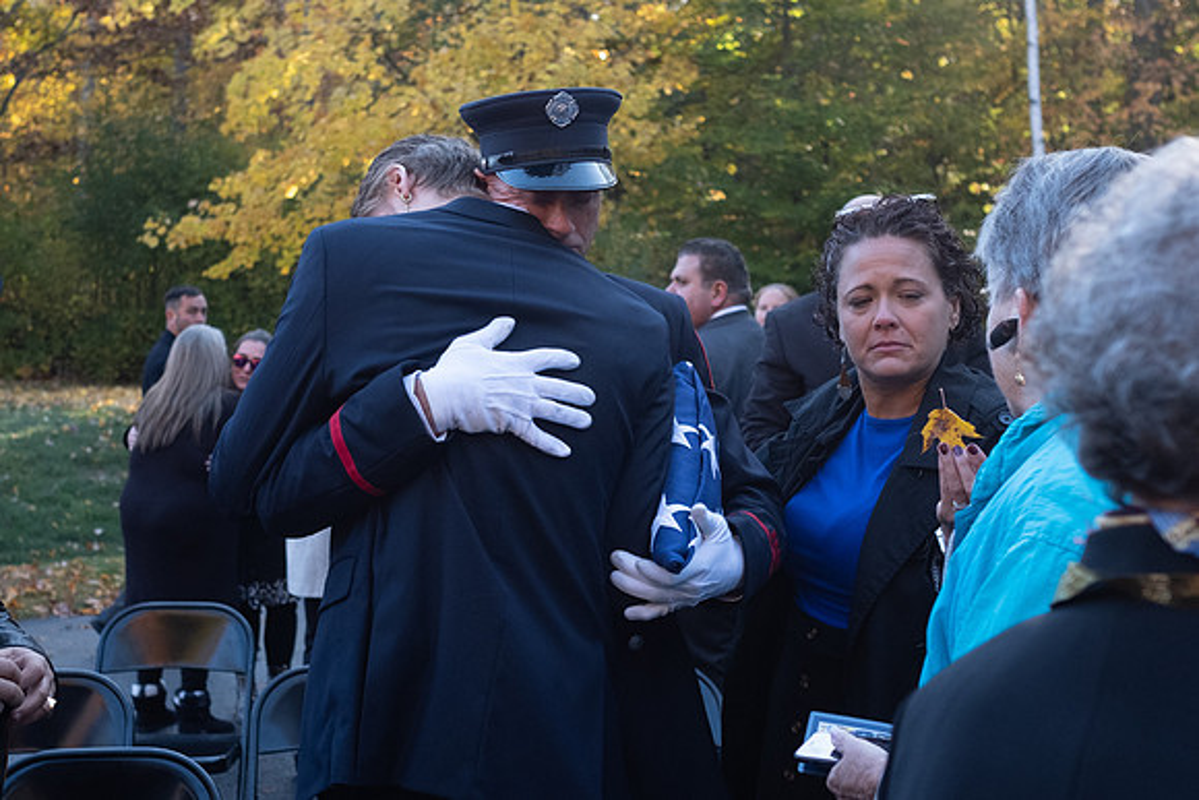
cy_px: 433
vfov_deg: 25.2
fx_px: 1790
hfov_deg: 37.0
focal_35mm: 54
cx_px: 537
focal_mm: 23
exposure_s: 1/640
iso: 800
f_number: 3.2
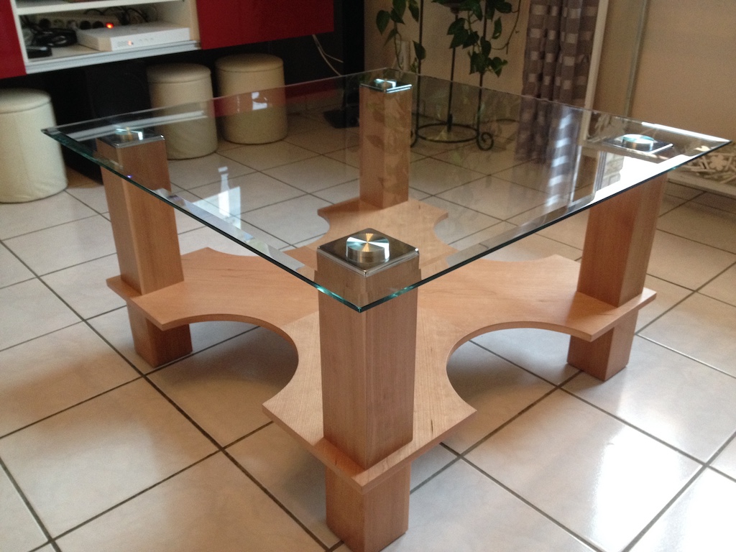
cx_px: 368
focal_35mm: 35
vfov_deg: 40.7
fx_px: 744
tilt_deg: -29.0
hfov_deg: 52.6
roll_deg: +0.6
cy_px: 276
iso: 200
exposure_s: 1/20
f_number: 2.4
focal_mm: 4.28
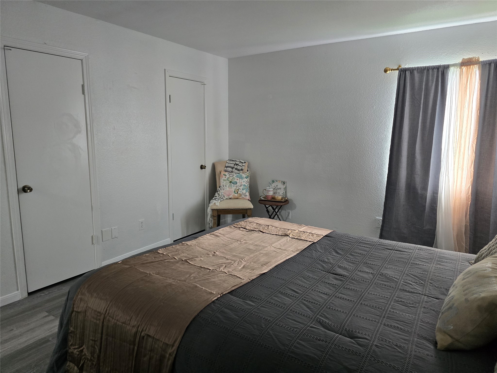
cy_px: 186
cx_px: 248
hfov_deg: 73.9
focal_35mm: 23
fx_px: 330
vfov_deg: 58.9
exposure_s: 1/120
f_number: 1.7
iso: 800
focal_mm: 6.3
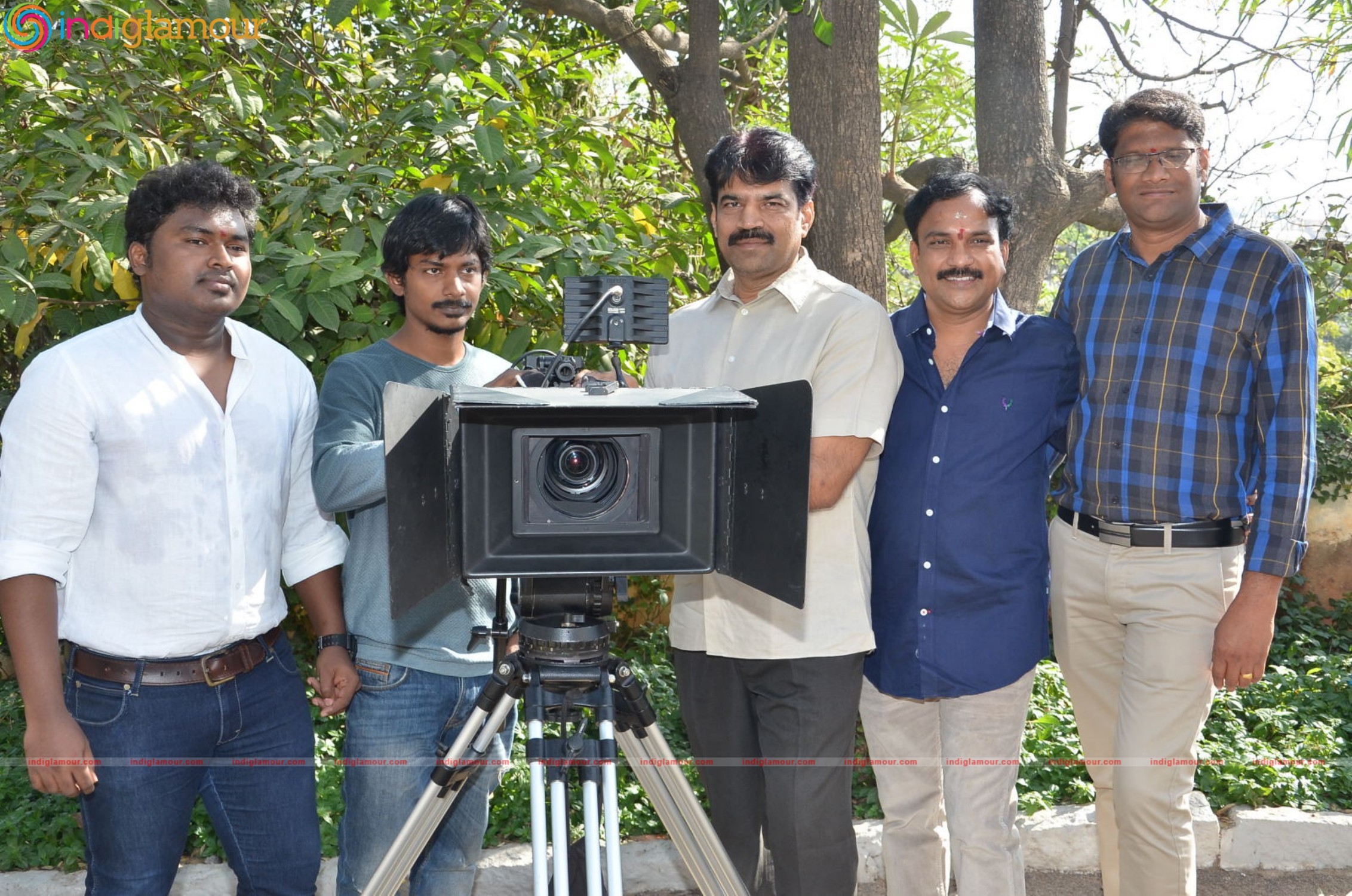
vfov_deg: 29.7
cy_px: 448
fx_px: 1687
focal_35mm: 45
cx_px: 676
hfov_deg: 43.7
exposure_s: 1/125
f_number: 6.3
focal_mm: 30
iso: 320
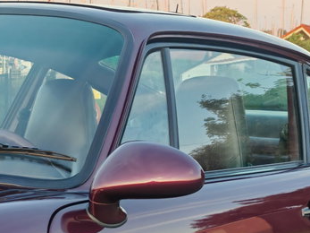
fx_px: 1030
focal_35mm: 115
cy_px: 221
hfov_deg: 17.0
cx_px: 250
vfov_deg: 12.7
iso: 50
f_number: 1.6
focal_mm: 5.4
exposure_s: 1/140
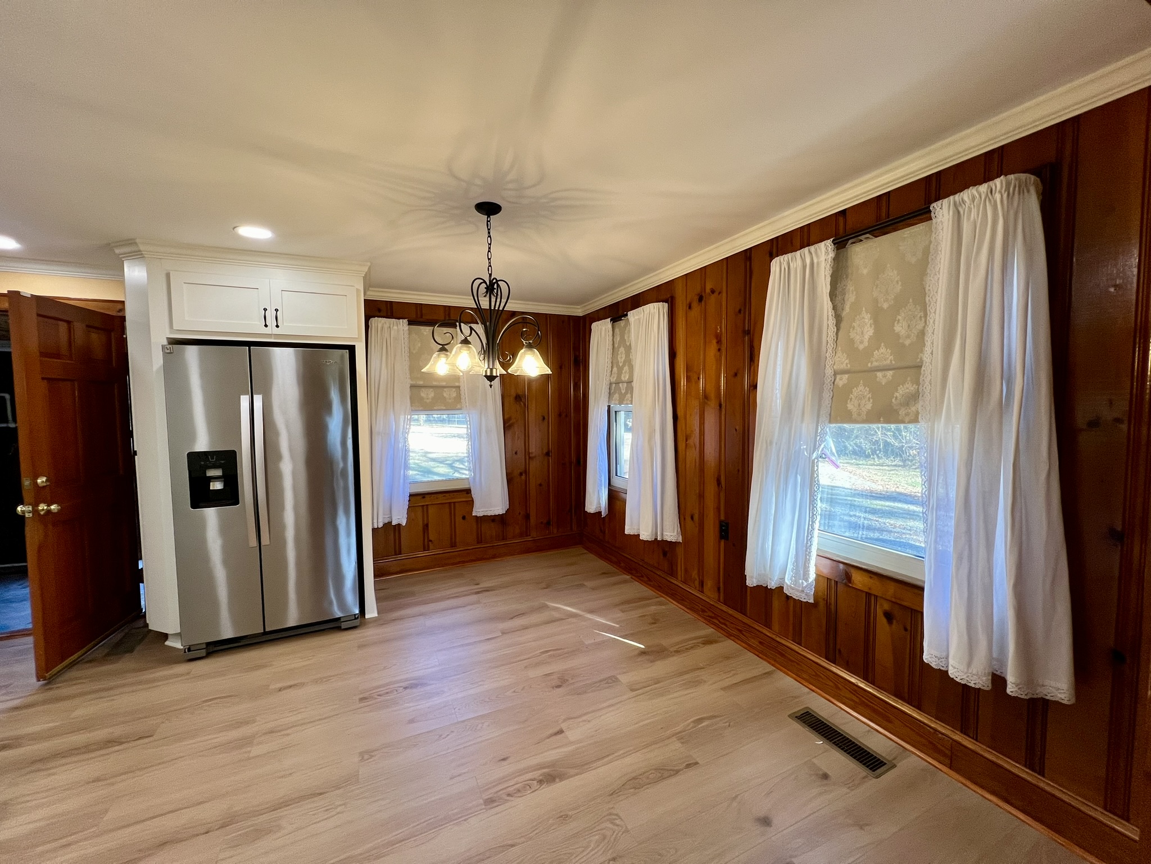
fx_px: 432
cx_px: 576
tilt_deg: -4.2
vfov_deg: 89.9
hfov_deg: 106.2
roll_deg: +0.7
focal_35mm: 13
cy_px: 432
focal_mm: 1.57
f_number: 1.8
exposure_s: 1/120
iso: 125
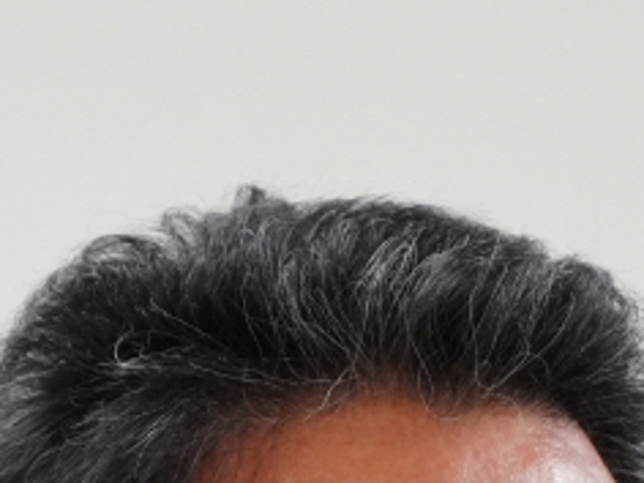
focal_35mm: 762
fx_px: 14176
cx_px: 685
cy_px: 1621
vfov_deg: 1.9
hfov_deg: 2.6
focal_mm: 104
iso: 800
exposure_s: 1/160
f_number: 2.8
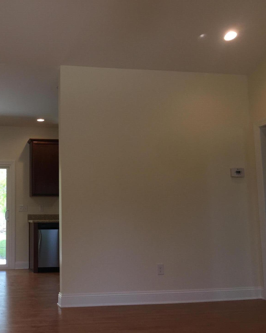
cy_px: 167
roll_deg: -0.3
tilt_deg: +5.3
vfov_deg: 46.9
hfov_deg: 36.6
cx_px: 44
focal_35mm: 39
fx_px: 384
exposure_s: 1/120
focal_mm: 4.15
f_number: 2.2
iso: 50
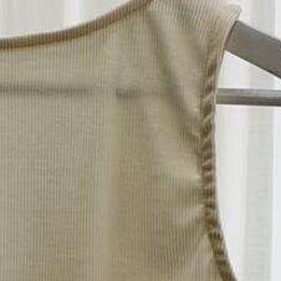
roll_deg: -0.6
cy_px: 266
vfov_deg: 5.8
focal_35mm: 300
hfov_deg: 5.8
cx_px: 10
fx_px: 2755
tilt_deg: -4.1
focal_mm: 6.93
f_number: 1.8
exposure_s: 1/121
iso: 64
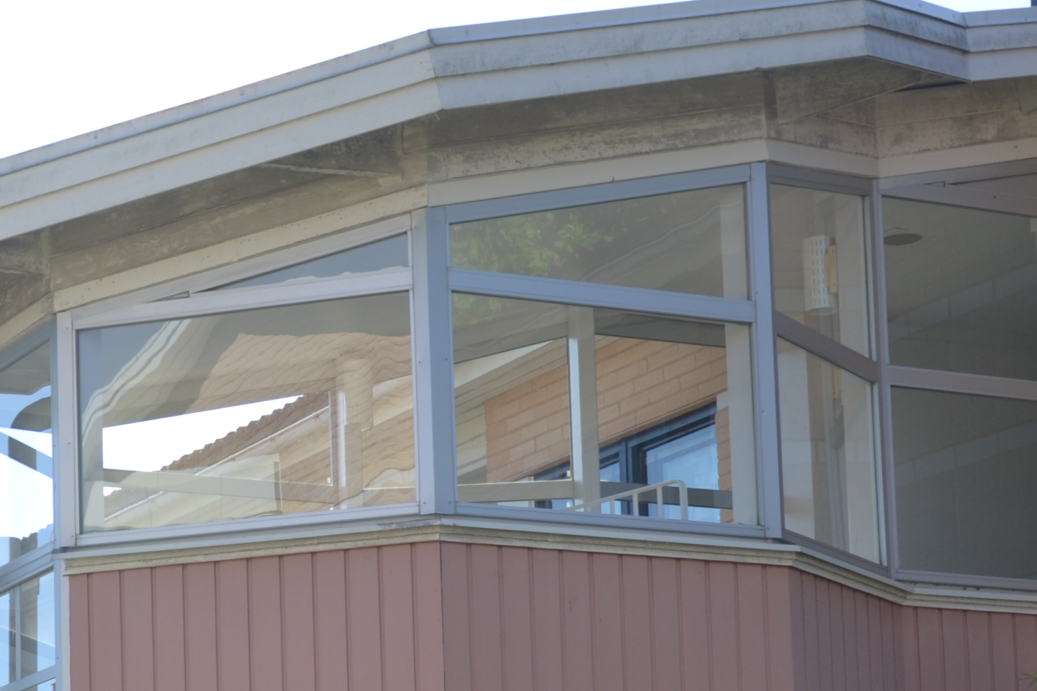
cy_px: 757
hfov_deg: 19.0
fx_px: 3066
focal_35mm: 106
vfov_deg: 12.6
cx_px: 204
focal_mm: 25
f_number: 4
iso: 100
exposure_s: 1/400
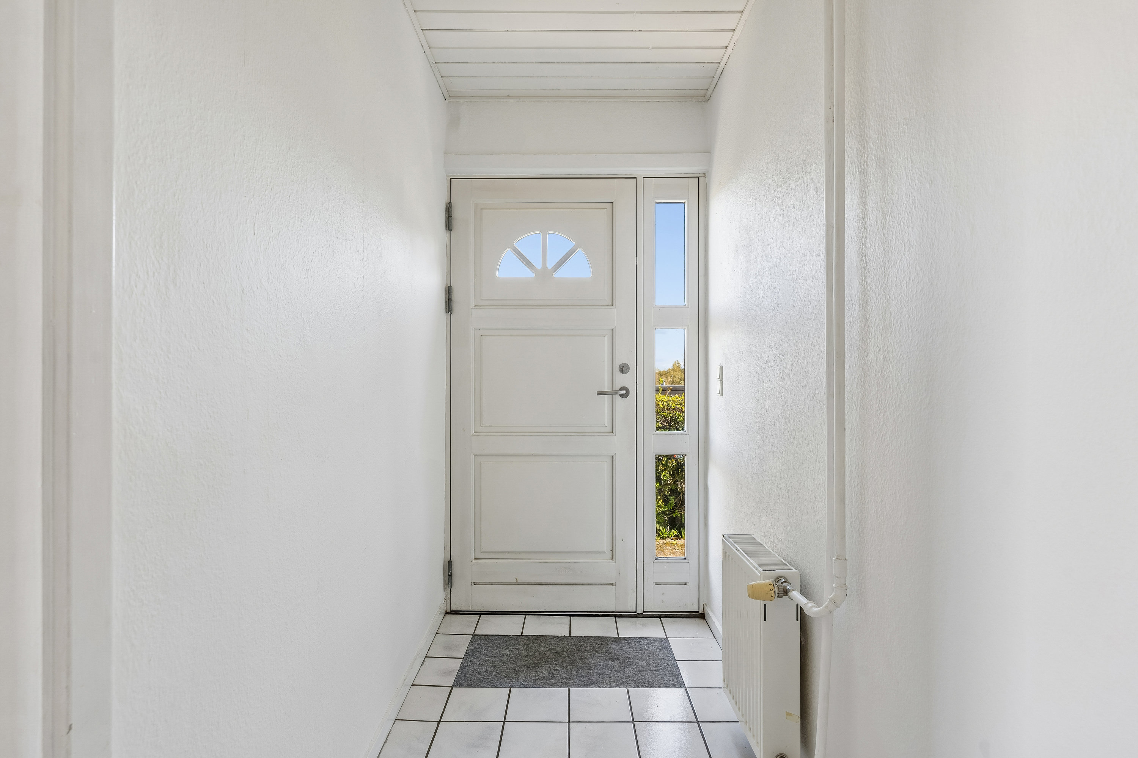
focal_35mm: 18
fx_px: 585
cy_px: 379
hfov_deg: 88.4
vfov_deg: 65.9
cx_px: 569
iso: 200
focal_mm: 18.5
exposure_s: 1/10
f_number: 8
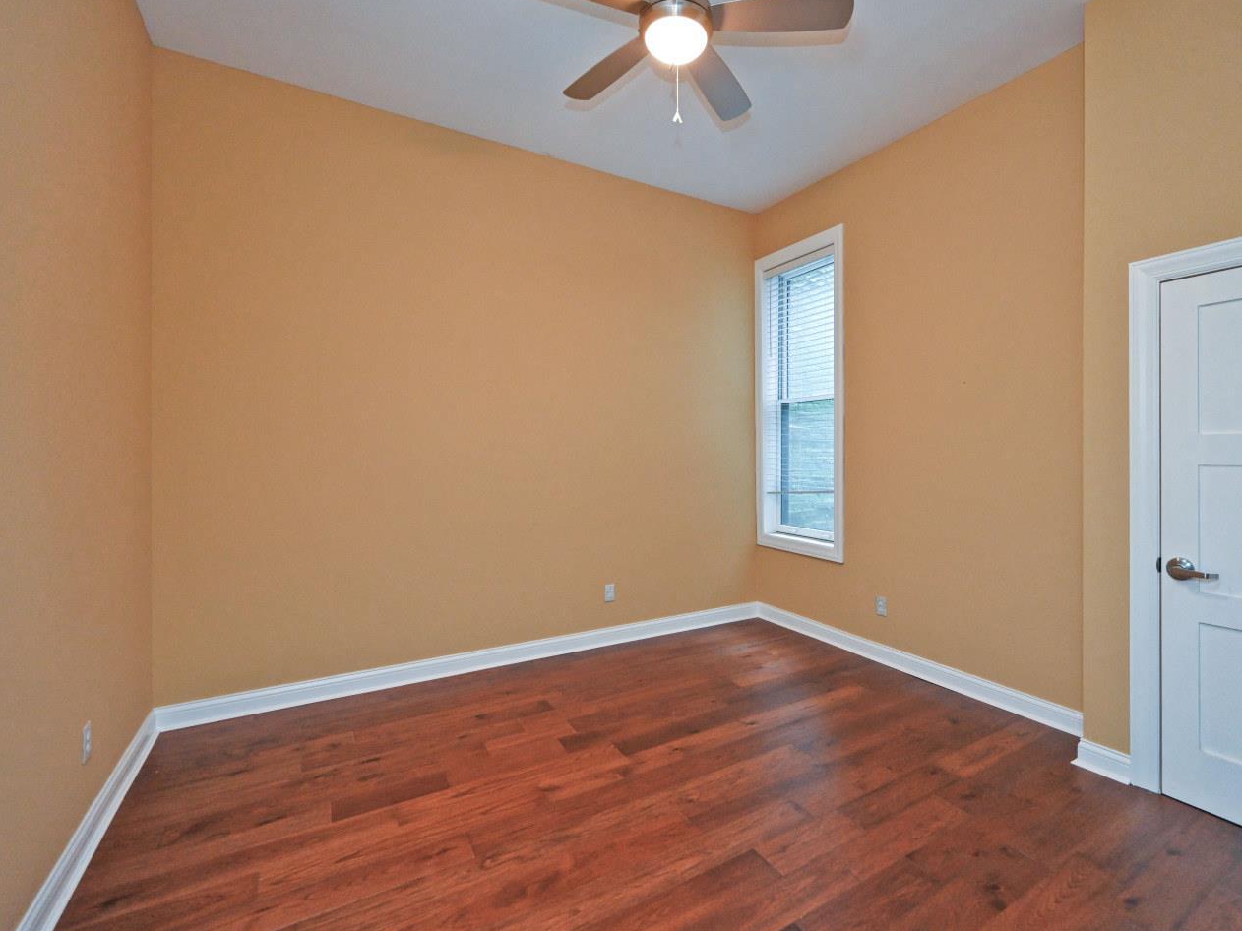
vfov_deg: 78.1
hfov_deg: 94.1
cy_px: 455
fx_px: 574
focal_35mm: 16
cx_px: 690
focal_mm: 14
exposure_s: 1/60
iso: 2500
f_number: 4
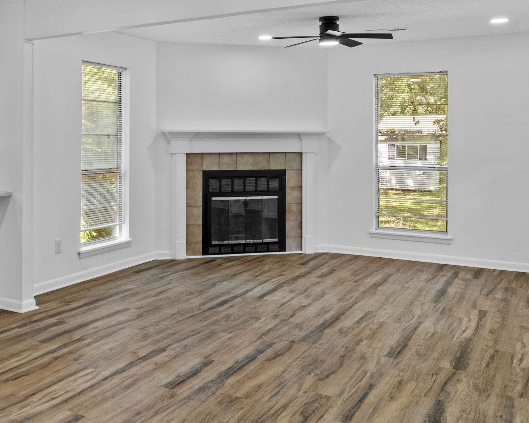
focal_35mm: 38
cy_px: 179
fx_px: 595
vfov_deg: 39.1
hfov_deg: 47.0
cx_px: 167
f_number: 8
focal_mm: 15.1
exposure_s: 1/6
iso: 800
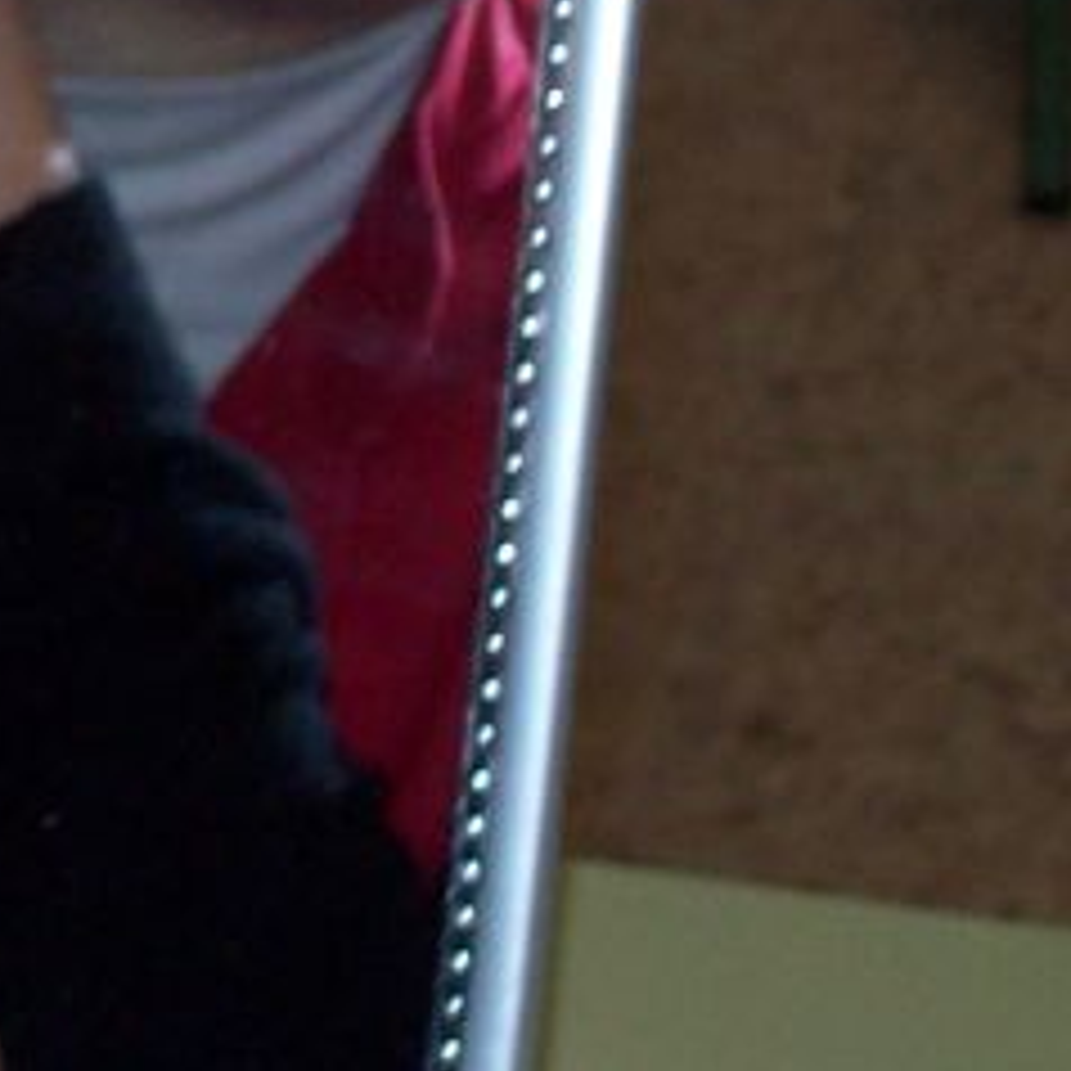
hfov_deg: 6.4
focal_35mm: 266
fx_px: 9311
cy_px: -212
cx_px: -1008
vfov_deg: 6.5
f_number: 3.8
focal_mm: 11.6
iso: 80
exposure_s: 1/97.2
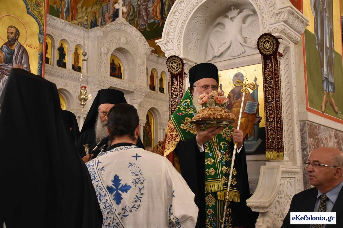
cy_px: 114
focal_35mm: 40
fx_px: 386
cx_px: 172
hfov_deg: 47.9
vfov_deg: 33.0
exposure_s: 1/160
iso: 3200
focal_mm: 27
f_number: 4
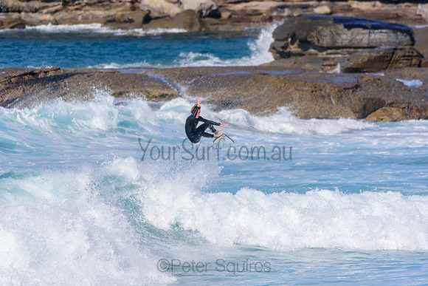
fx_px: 8918
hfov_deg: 2.7
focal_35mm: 750
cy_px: 143
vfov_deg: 1.8
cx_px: 214
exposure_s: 1/2000
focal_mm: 500
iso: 200
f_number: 5.6
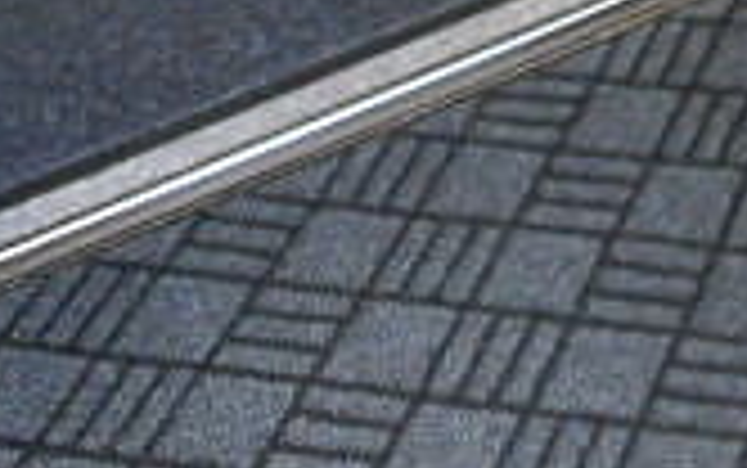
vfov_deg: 12.3
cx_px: 1274
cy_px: -346
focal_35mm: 98
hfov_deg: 17.8
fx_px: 1996
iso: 200
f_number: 3.1
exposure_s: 1/60
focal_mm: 4.3
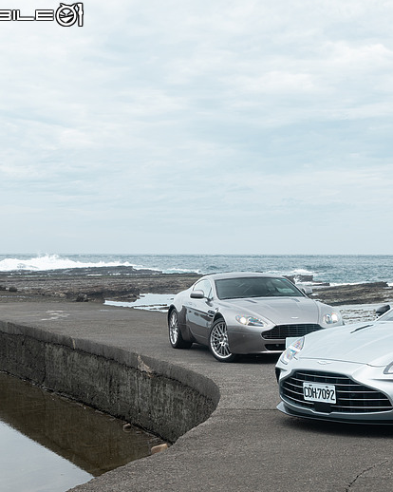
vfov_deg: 23.3
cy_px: 246
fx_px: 1193
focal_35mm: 82
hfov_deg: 18.5
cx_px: 317
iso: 400
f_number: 5.6
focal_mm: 58
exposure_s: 1/100
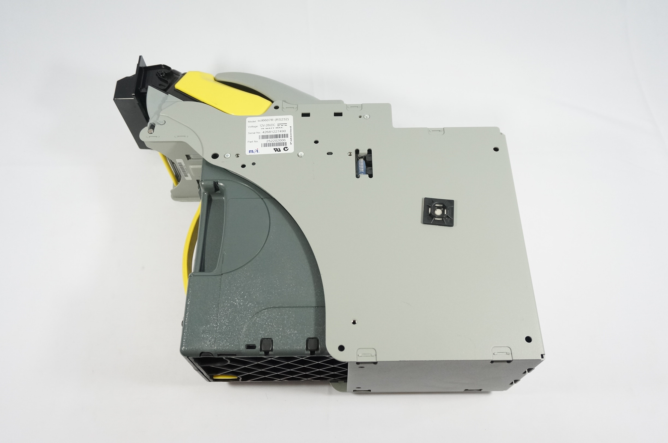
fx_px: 556
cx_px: 334
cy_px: 222
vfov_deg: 43.5
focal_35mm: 30
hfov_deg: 62.0
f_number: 4
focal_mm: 20
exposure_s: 1/160
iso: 1250
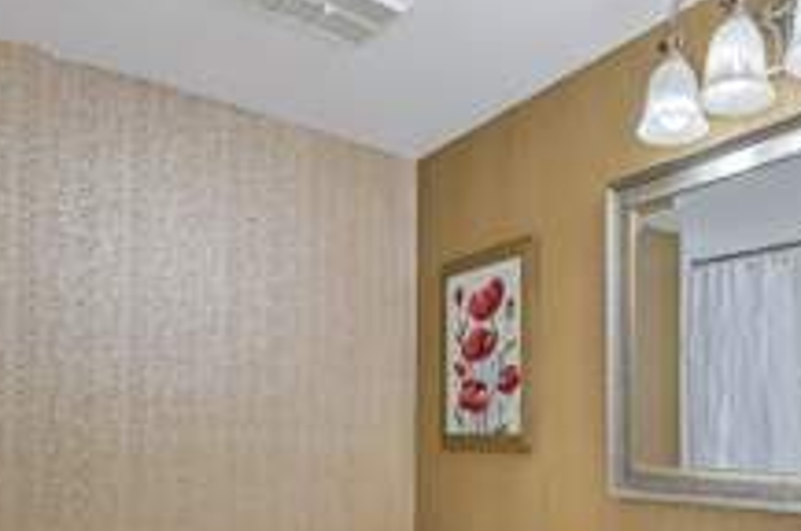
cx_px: 591
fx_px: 689
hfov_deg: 57.6
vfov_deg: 39.9
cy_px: 452
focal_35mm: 31
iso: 800
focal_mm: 14
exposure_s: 1/250
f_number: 6.3
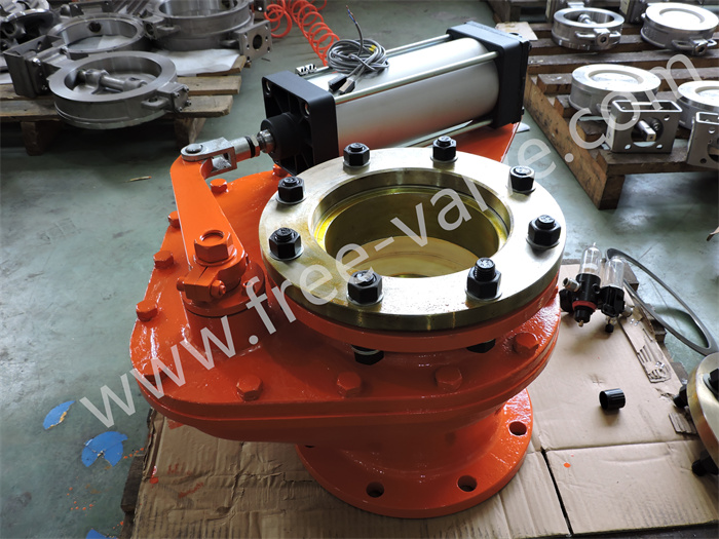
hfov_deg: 55.4
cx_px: 360
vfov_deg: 42.9
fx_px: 685
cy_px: 270
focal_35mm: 33
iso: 110
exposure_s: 1/50
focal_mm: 5.9
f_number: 3.2
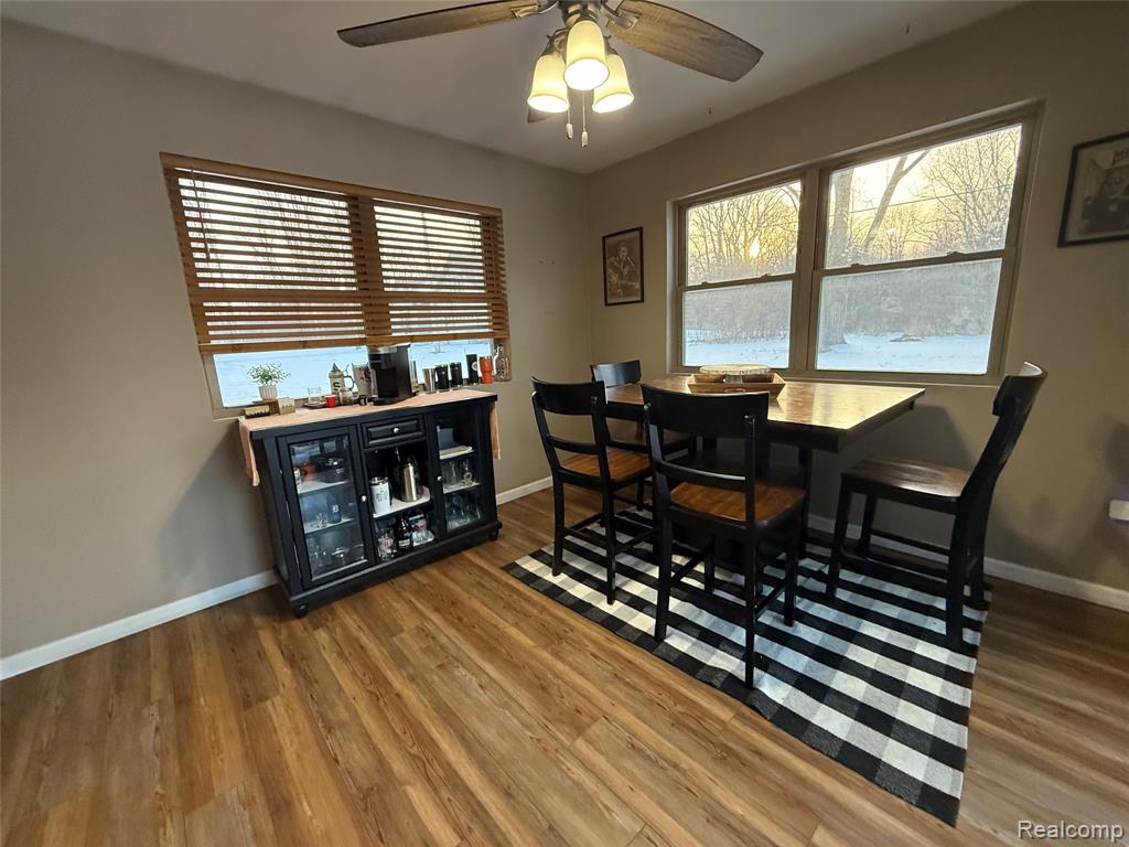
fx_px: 457
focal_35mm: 14
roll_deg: +2.9
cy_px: 424
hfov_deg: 102.1
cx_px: 564
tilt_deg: -10.1
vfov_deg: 85.7
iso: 500
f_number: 2.2
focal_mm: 2.22
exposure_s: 1/120
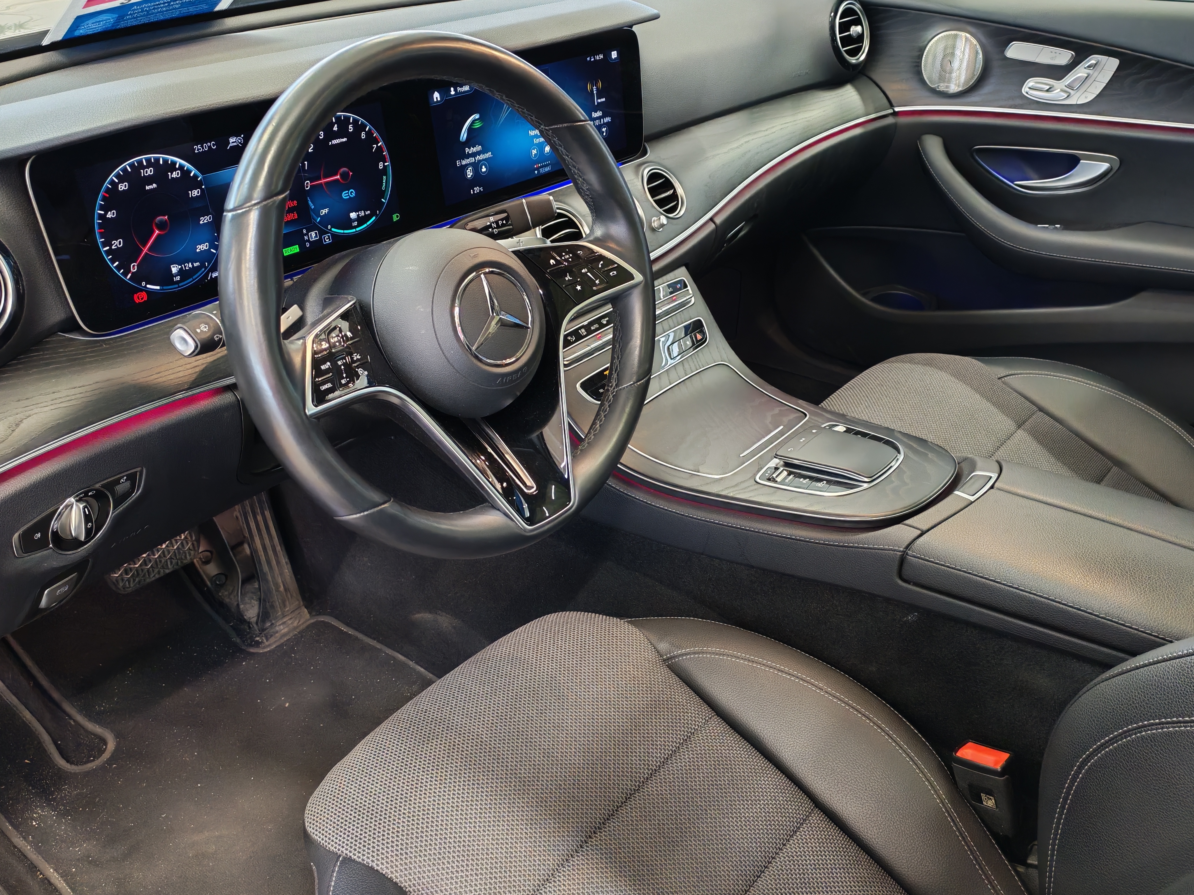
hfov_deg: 56.8
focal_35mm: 32
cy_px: 448
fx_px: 1104
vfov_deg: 44.2
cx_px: 597
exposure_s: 1/50
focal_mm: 6.12
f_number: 1.9
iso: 1462
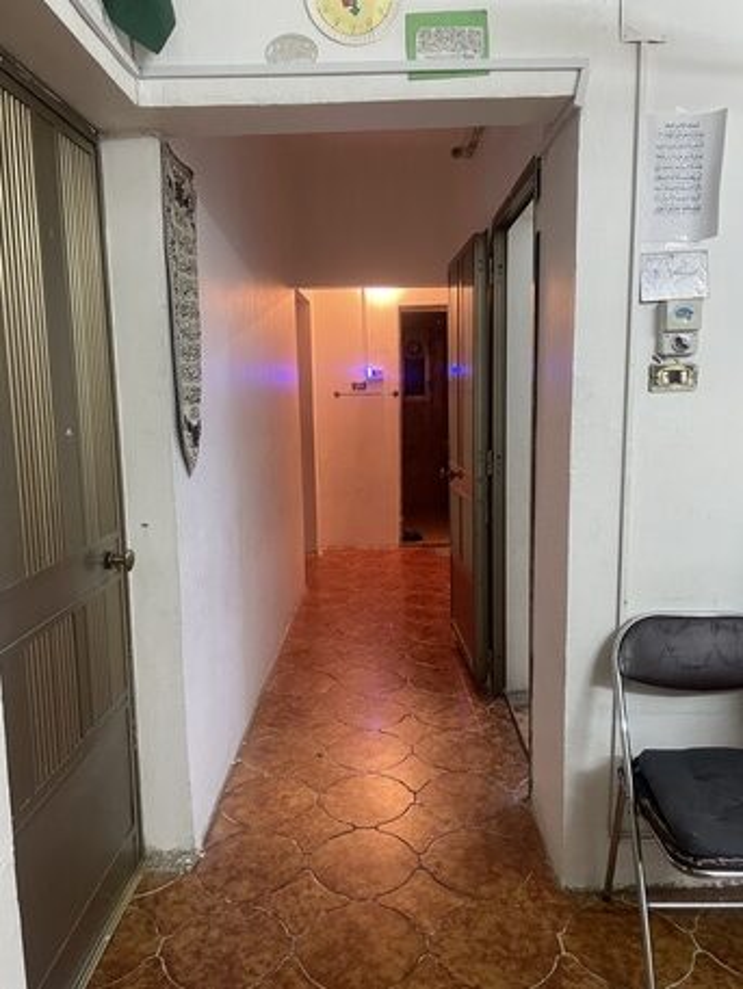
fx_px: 744
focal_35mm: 26
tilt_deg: -8.1
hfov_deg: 53.1
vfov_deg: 67.3
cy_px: 494
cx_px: 372
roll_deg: +2.2
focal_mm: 4.2
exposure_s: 1/40
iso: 400
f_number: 1.6
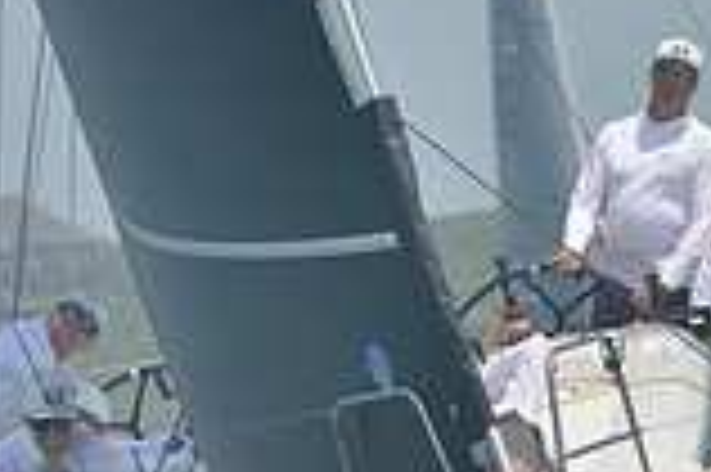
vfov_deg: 1.6
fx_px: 17401
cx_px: 850
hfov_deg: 2.3
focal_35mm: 882
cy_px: 375
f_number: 9
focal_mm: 240
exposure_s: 1/1000
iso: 280
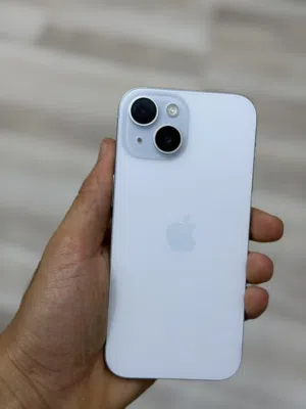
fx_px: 566
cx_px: 153
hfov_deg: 30.3
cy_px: 204
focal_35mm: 48
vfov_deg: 39.7
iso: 50
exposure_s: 1/184
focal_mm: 6.76
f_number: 1.78
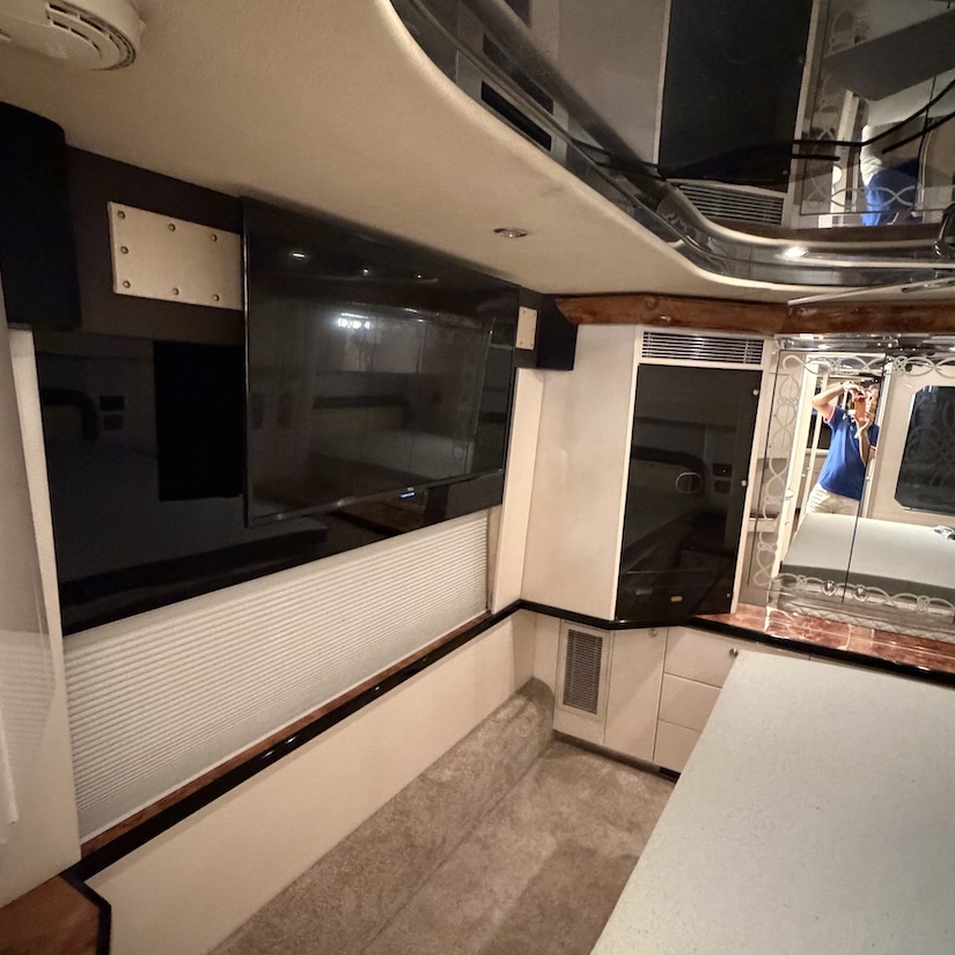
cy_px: 527
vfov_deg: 74.6
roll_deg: -3.4
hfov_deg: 74.8
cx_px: 494
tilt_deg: -12.8
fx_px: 624
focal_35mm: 20
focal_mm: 2.22
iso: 1250
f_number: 2.2
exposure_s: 1/40
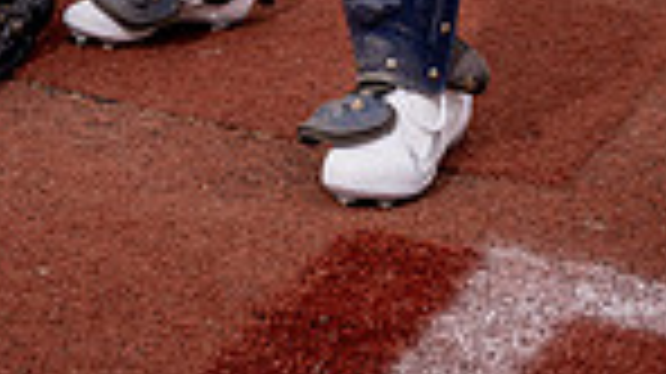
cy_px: -550
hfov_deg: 17.6
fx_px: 2135
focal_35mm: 121
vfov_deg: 8.9
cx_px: 180
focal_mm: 38
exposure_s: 1/250
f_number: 8
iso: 100
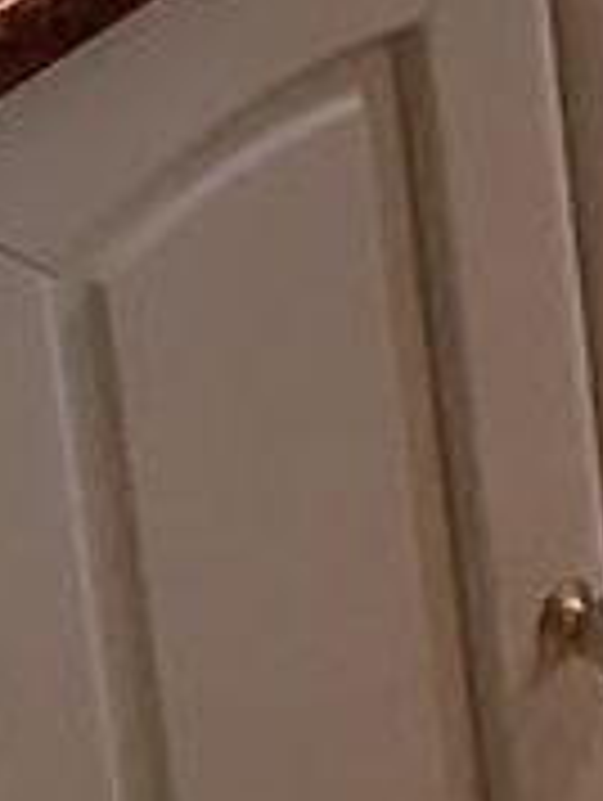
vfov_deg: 7.8
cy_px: -1262
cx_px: 1012
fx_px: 5376
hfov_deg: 6.3
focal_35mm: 232
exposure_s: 1/50
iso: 160
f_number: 2.4
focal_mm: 3.3
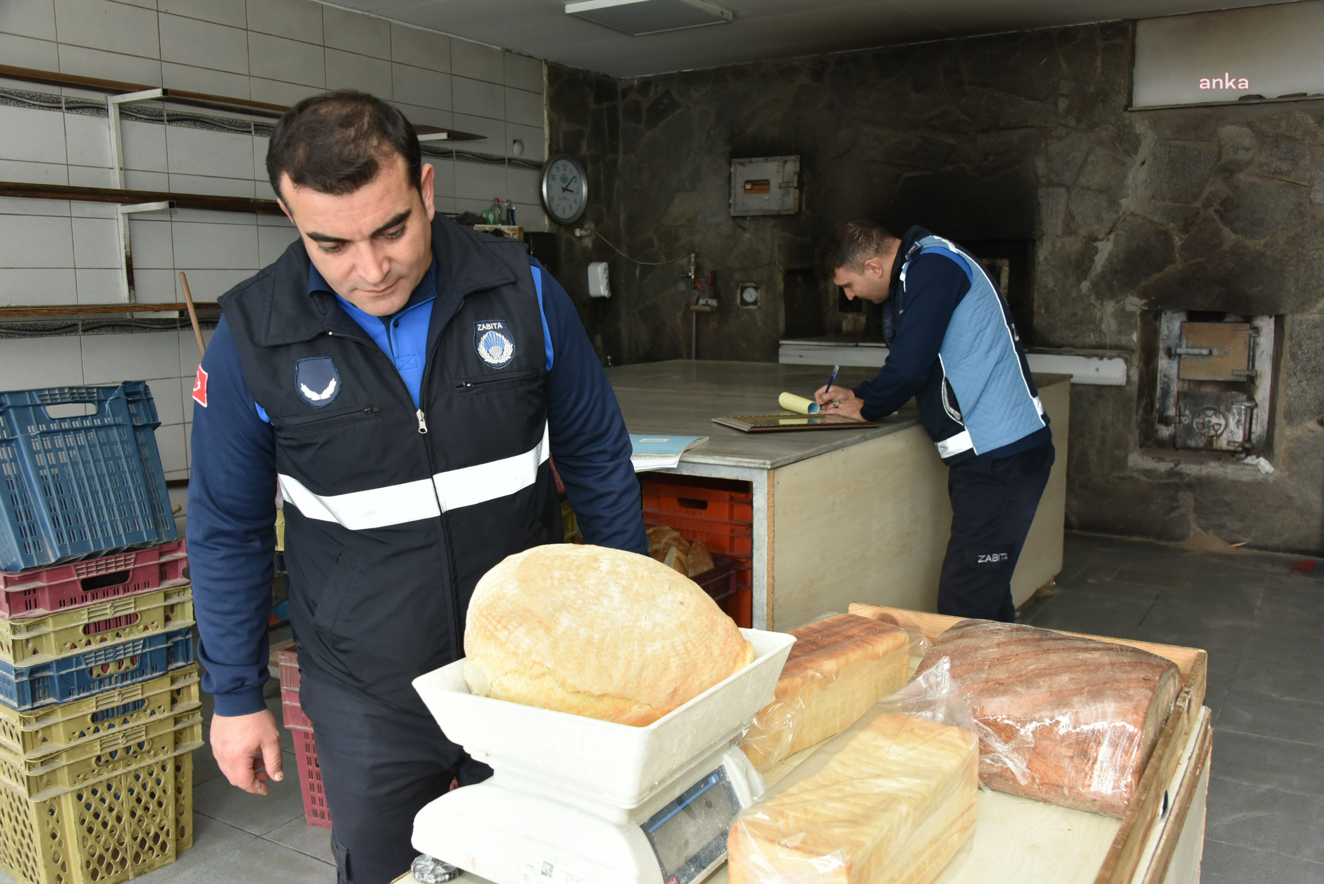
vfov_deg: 41.1
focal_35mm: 32
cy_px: 442
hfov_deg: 58.7
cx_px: 662
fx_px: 1177
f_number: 7.1
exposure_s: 1/60
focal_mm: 32
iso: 1250
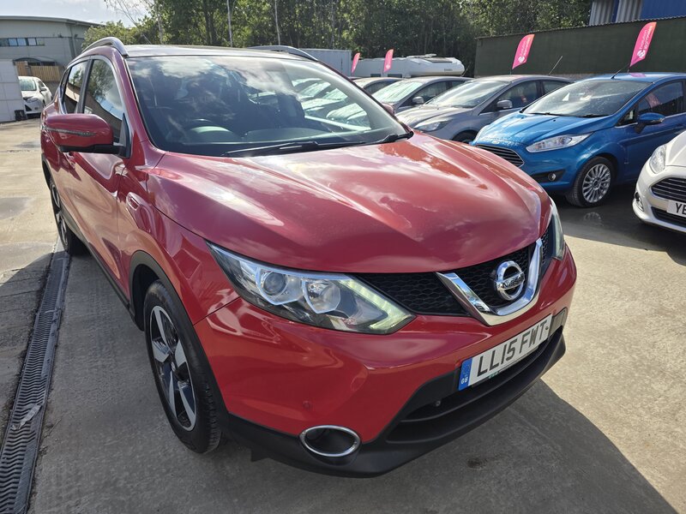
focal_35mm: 23
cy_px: 257
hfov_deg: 73.9
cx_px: 343
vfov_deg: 58.9
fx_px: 456
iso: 80
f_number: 1.7
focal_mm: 6.3
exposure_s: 1/5447
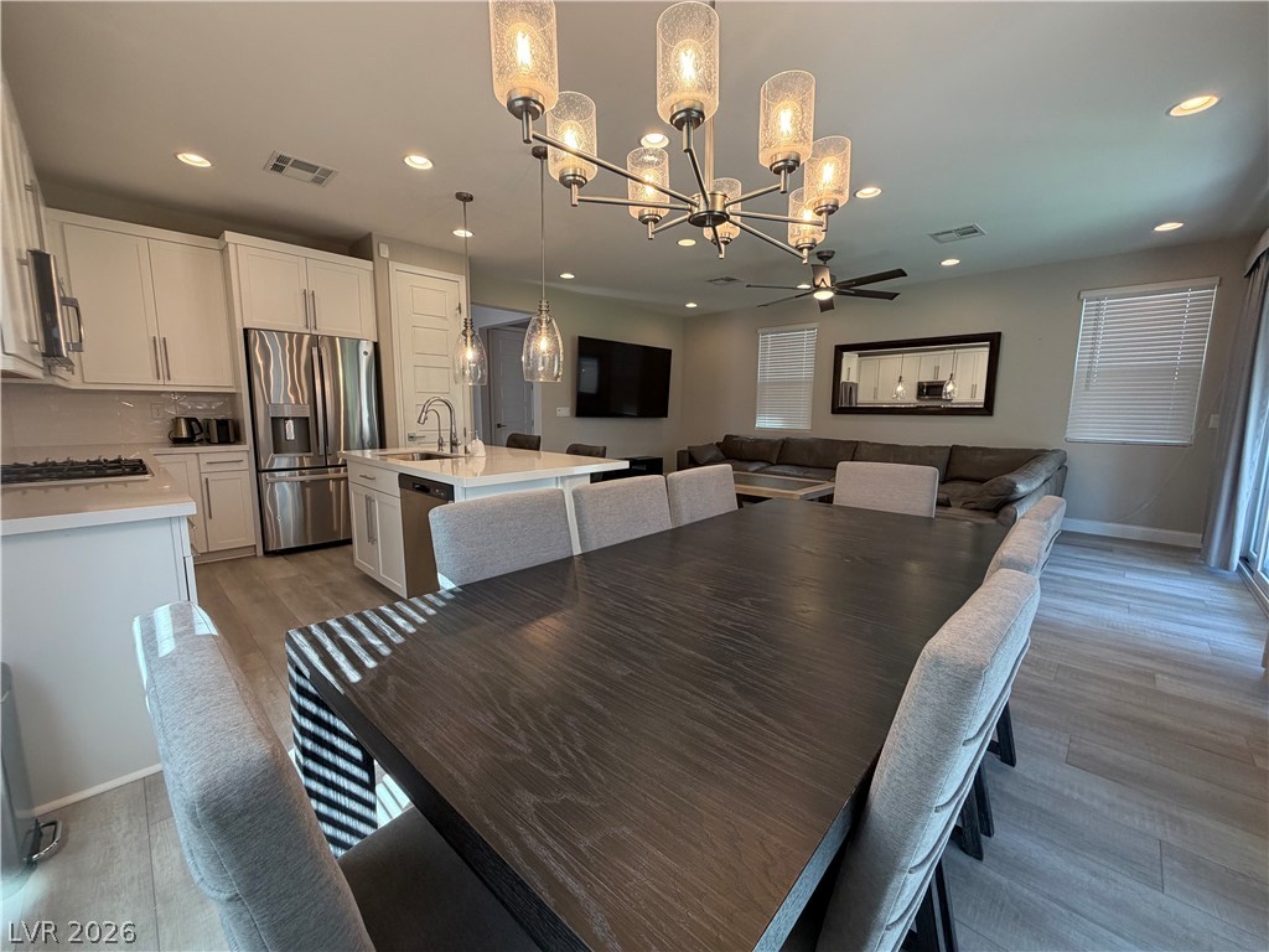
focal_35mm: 14
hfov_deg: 102.1
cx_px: 634
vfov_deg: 85.7
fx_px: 513
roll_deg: -0.2
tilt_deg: -8.1
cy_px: 476
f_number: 2.2
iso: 160
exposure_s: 1/120
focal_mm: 2.22
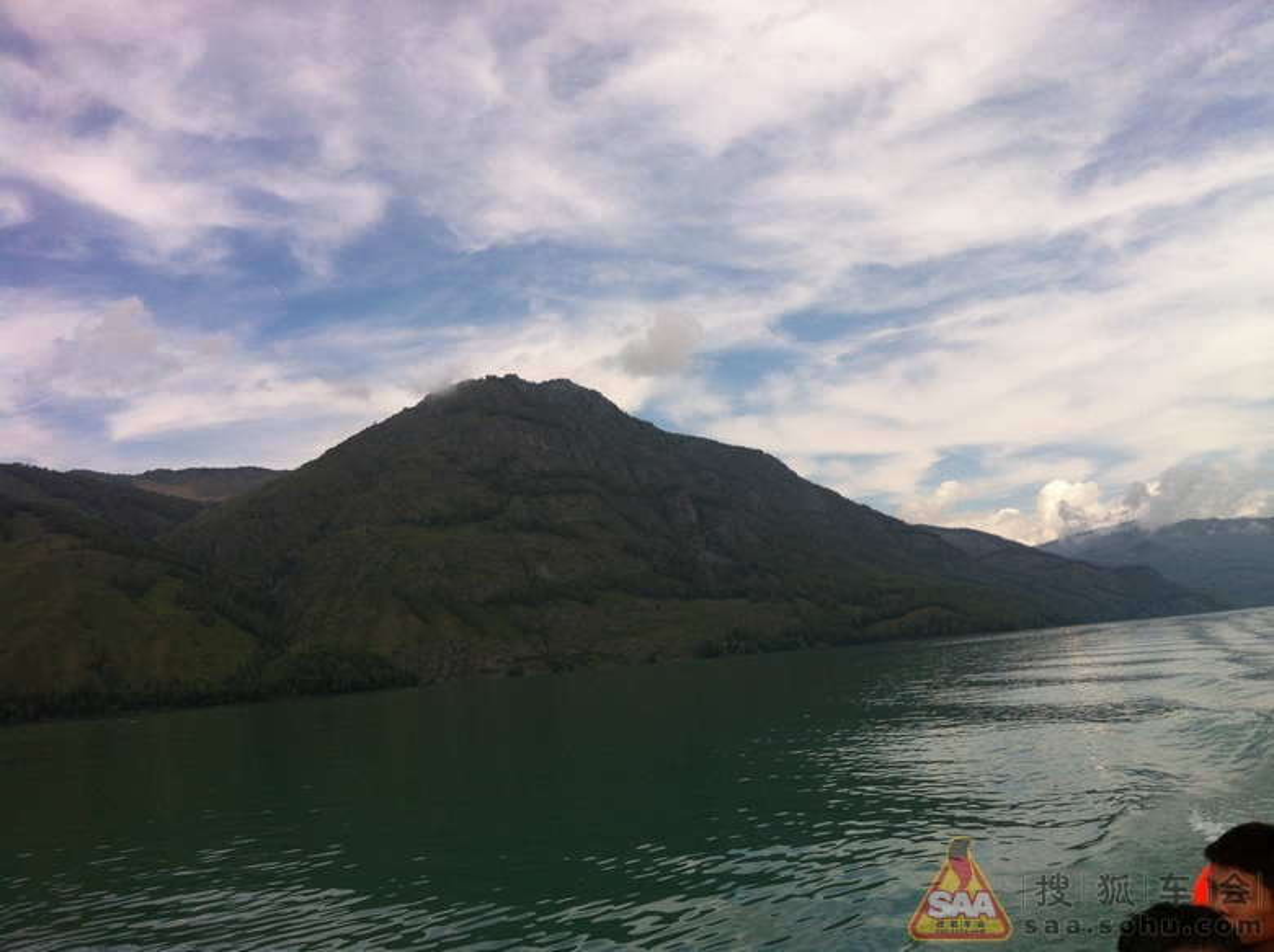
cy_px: 476
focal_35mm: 35
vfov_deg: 40.6
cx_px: 637
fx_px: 1287
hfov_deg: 52.7
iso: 80
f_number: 2.8
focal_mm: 3.85
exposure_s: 1/1898
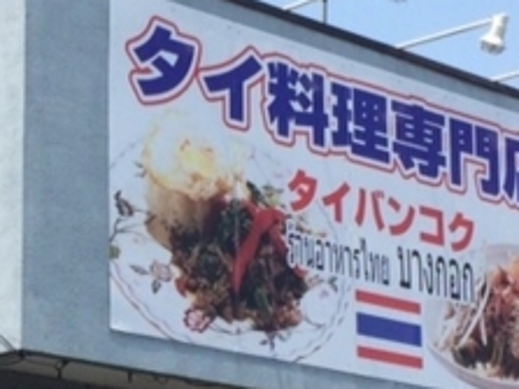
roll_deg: +0.1
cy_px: 331
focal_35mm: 133
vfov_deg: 11.1
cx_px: -28
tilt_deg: +11.3
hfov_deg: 14.5
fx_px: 1993
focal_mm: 4.15
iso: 32
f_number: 2.2
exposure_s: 1/2160
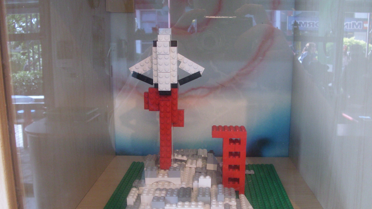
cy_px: 126
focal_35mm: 42
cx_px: 184
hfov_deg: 48.4
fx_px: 414
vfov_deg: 28.3
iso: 220
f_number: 3.1
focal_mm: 6.3
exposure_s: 1/60
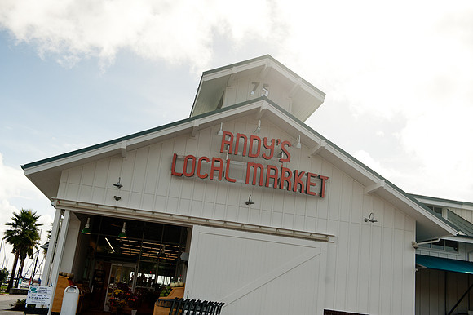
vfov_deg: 33.4
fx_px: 525
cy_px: 158
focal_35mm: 40
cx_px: 236
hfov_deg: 48.5
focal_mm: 40
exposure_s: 1/4000
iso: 400
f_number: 4
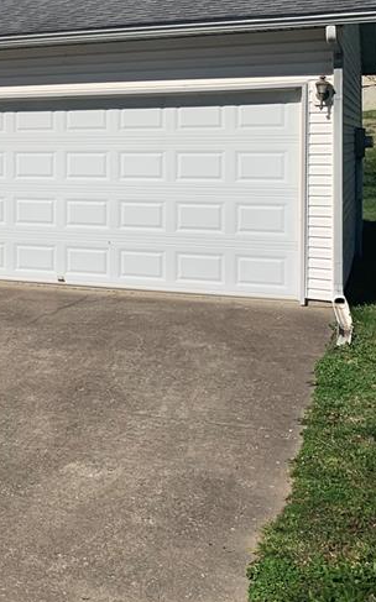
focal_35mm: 58
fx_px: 952
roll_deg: +1.5
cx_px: -171
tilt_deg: -2.3
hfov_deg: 19.7
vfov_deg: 34.6
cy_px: 172
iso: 25
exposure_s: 1/4098
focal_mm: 4.25
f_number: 1.8
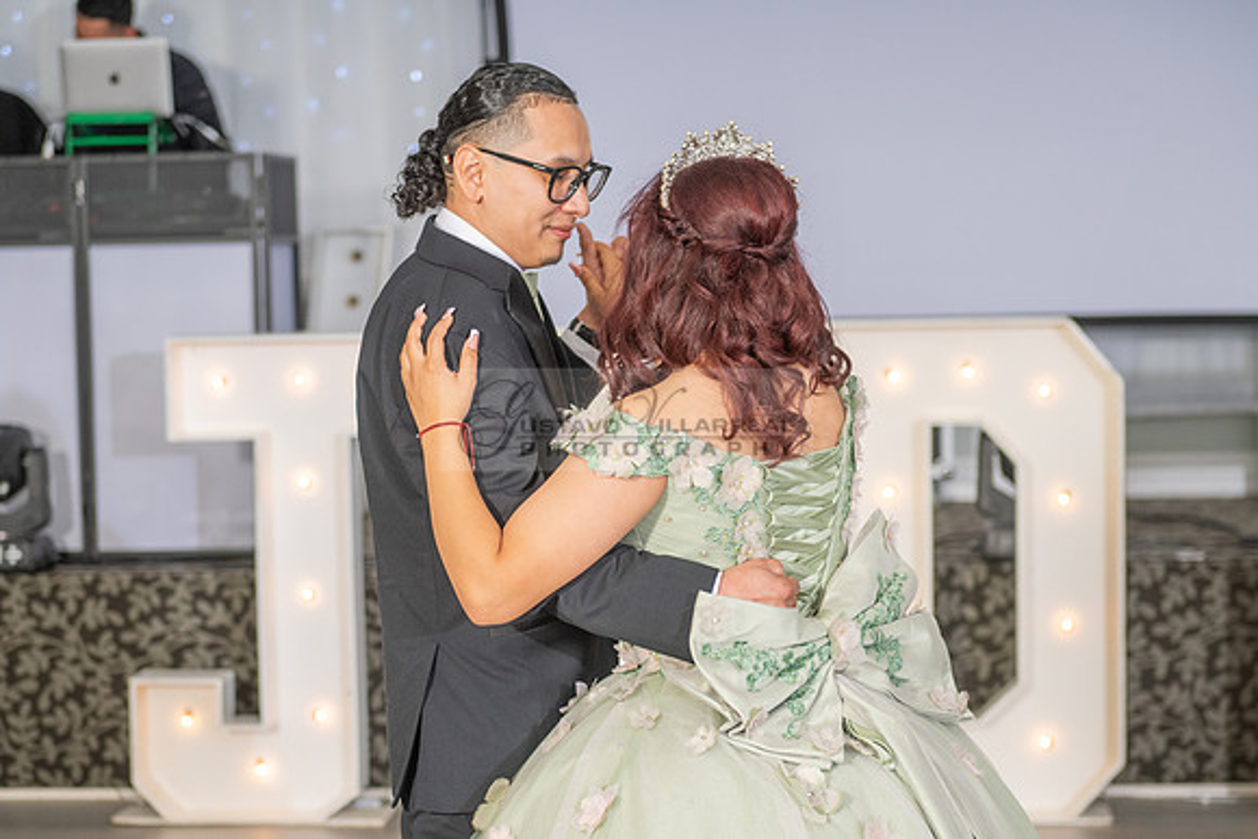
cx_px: 454
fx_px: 3287
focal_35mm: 94
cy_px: 564
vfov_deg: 14.5
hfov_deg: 21.6
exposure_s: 1/200
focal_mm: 70
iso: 500
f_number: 3.5
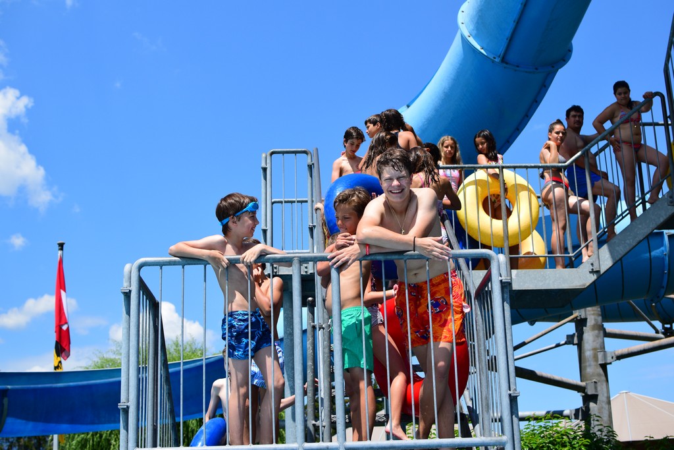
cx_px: 337
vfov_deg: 25.8
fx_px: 983
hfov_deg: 37.8
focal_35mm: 52
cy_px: 225
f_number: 4.5
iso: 200
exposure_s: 1/1600
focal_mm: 35
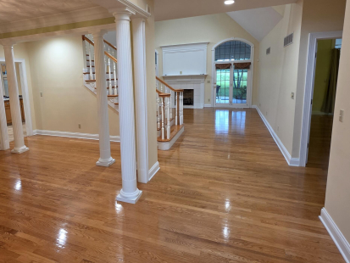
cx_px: 138
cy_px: 115
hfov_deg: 77.9
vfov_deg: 63.2
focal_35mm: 21
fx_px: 212
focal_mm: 2.2
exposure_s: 1/60
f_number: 1.9
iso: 160
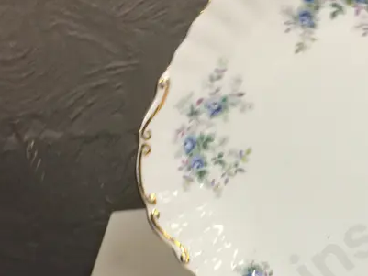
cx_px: 351
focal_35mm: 74
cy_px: 248
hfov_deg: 25.3
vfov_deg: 19.5
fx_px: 787
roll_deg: +0.4
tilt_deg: -32.0
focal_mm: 4.15
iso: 50
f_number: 2.2
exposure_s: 1/33
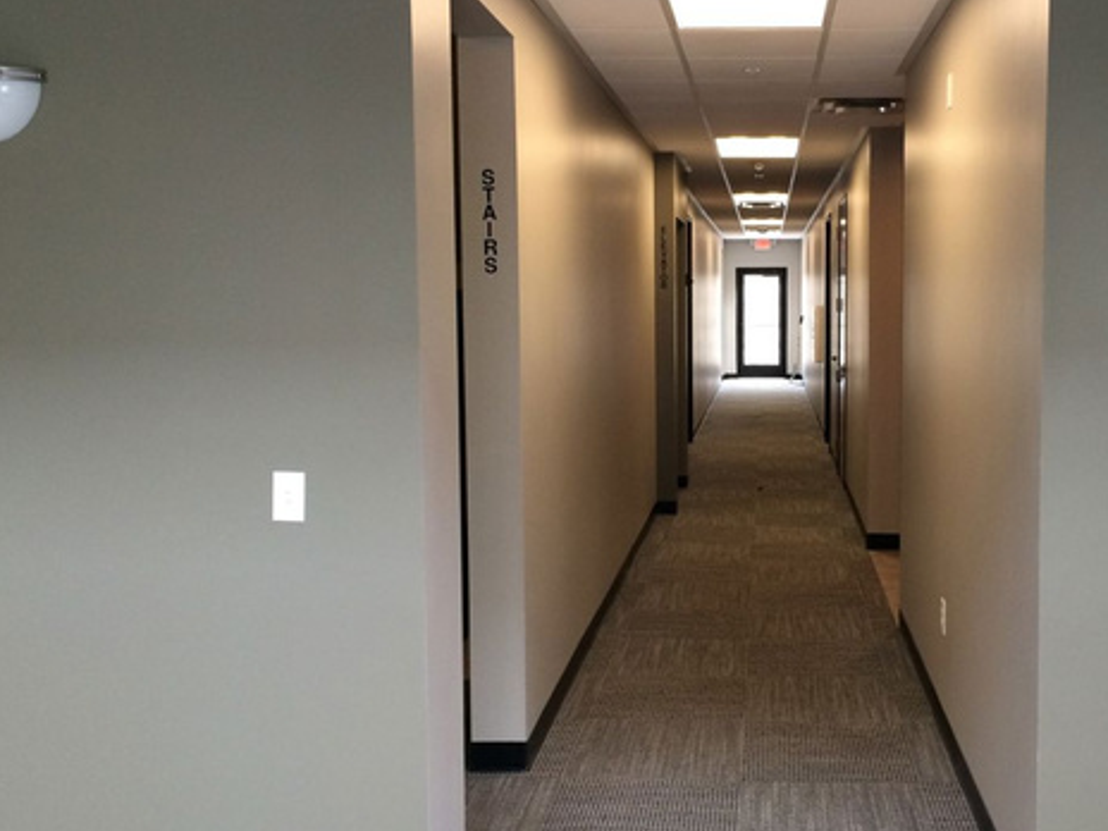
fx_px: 1280
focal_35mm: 40
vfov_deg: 36.0
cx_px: 735
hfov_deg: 46.1
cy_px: 399
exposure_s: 1/30
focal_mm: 4.15
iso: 64
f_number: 2.2
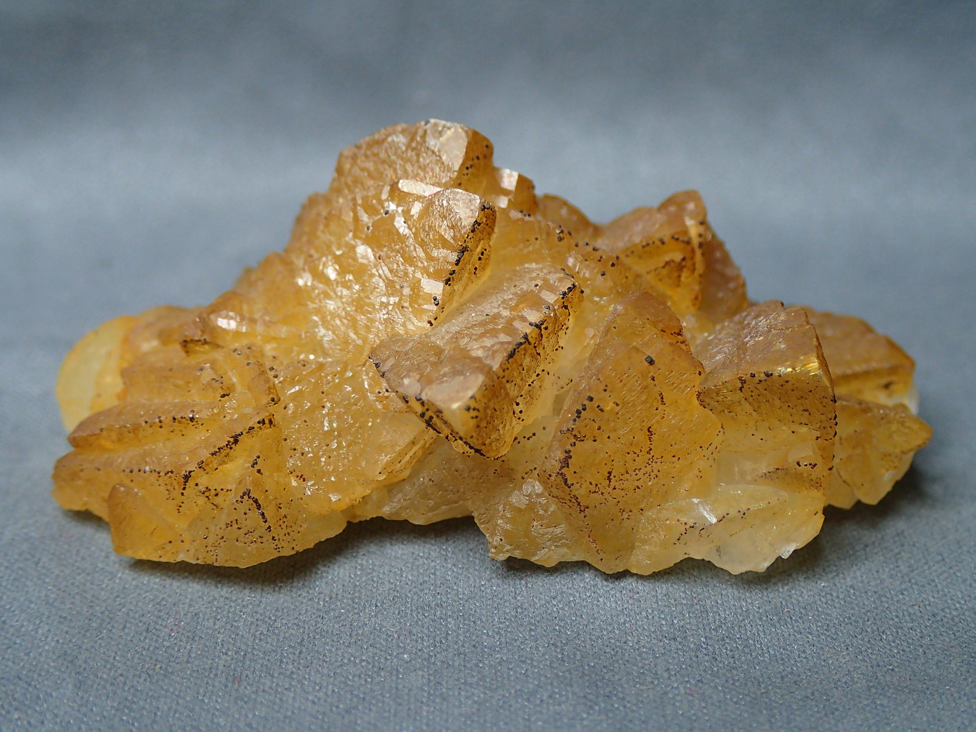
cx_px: 488
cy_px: 366
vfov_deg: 29.7
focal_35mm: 49
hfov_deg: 38.9
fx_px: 1382
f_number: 3.2
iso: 200
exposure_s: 1/60
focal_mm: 8.99
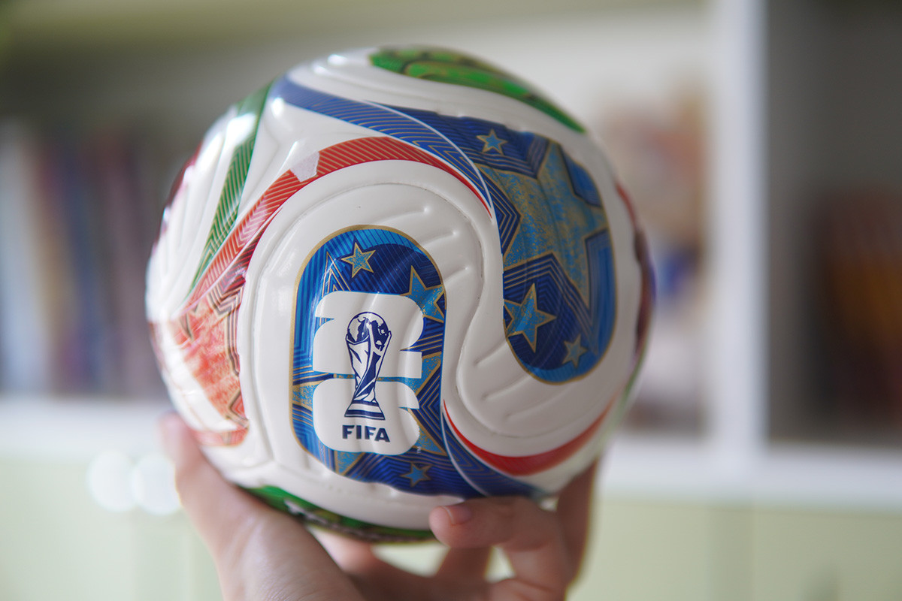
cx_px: 451
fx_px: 1127
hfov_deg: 43.6
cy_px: 300
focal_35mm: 45
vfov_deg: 29.9
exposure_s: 1/125
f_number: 1.4
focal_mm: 30
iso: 100
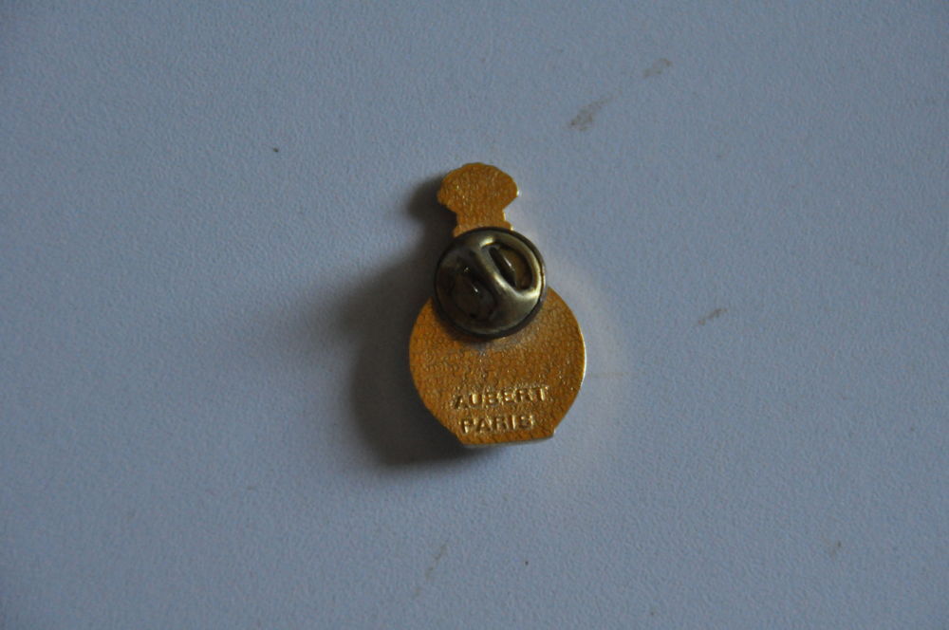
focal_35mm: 300
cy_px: 315
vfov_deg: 4.6
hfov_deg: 6.9
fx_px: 7898
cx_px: 474
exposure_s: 1/160
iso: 2500
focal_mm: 200
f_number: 6.3
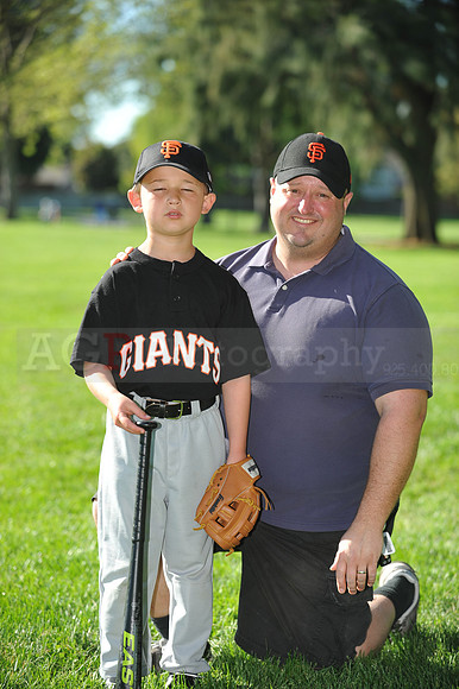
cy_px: 344
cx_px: 230
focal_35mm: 105
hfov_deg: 13.0
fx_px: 2010
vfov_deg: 19.5
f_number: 4
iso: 200
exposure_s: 1/800
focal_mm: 105
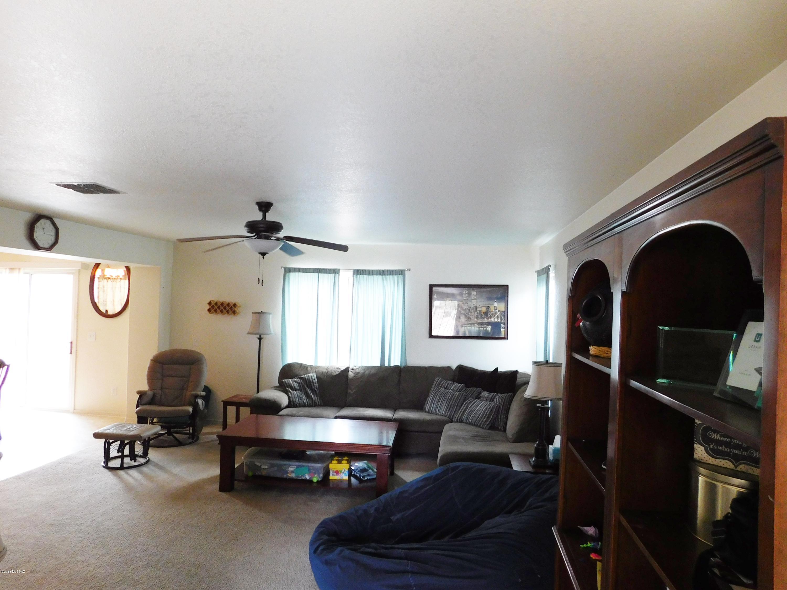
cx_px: 394
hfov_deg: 73.9
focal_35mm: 23
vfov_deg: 58.9
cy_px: 295
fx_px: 523
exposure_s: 1/30
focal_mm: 4
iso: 220
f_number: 3
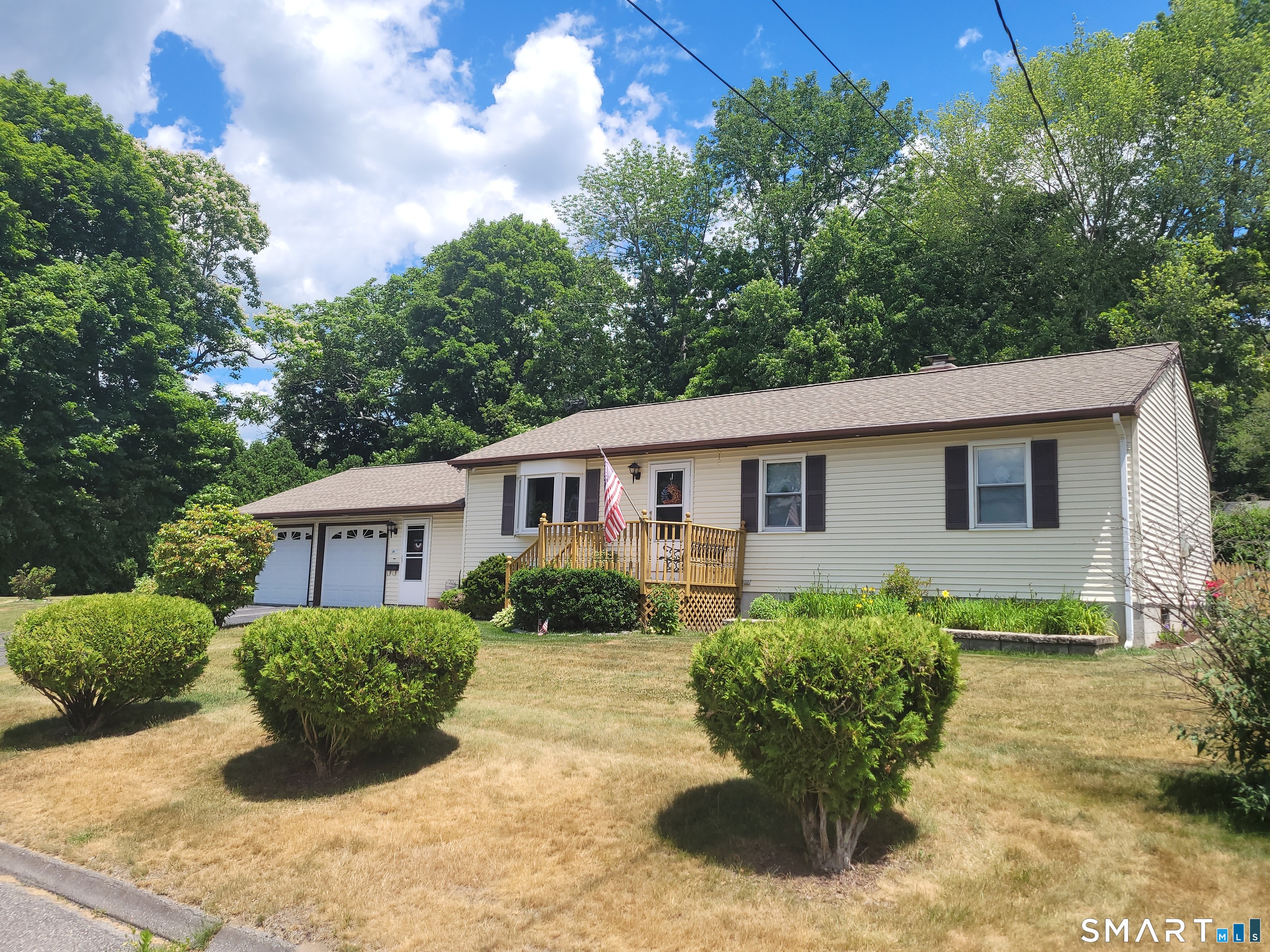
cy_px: 476
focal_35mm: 26
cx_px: 635
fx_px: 954
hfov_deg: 67.3
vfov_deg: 53.1
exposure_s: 1/1849
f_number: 1.8
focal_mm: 5.4
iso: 40
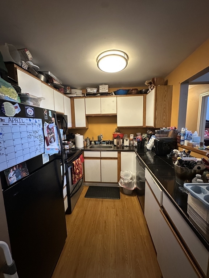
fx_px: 113
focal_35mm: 14
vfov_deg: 102.1
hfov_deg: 85.7
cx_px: 104
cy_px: 139
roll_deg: -0.5
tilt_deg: -6.9
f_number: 2.2
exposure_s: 1/60
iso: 500
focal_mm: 2.22
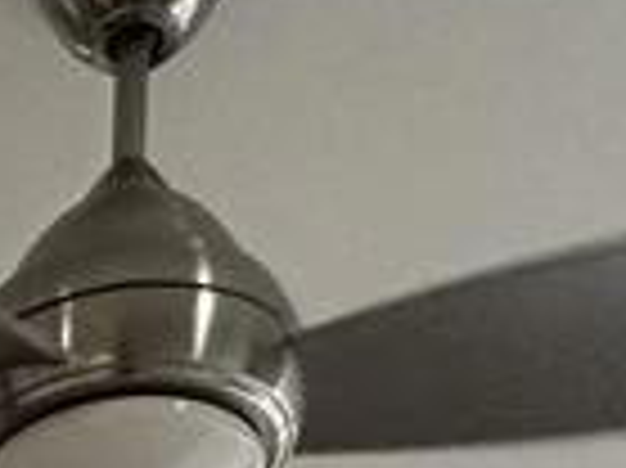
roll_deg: -1.9
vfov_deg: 9.8
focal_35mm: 103
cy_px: 1521
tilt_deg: -1.2
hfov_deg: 17.1
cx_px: -342
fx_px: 1861
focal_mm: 2.22
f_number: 2.2
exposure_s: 1/120
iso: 320
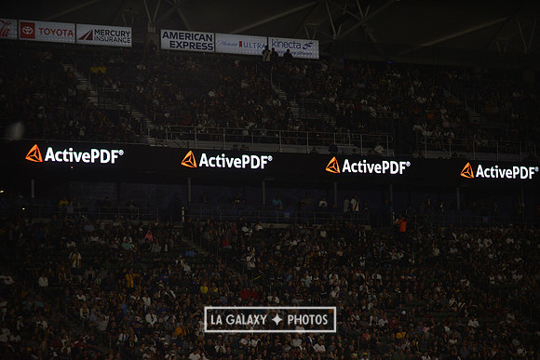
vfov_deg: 8.9
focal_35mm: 155
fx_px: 2325
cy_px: 180
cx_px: 270
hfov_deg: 13.2
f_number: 2.8
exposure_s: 1/3200
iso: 1600
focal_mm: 155
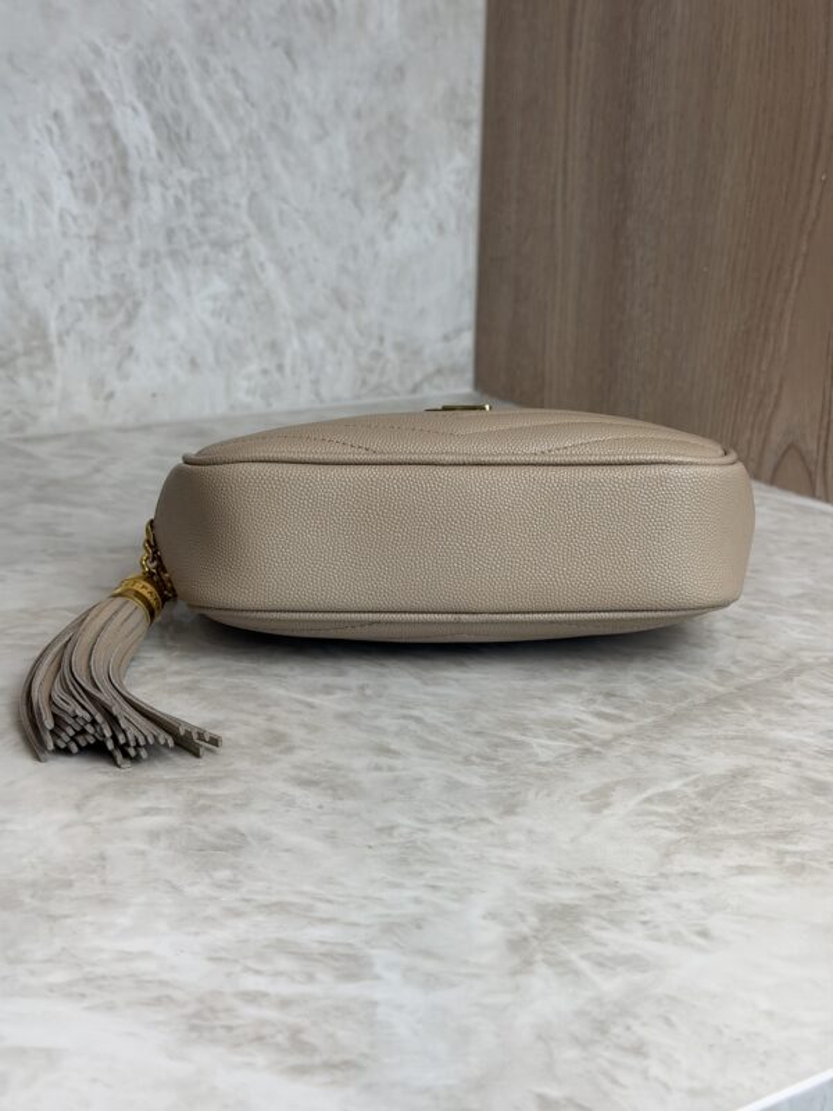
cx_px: 416
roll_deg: -2.0
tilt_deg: -17.3
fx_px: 1540
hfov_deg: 30.3
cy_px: 556
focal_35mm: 48
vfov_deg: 39.7
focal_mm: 6.76
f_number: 1.78
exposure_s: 1/134
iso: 50
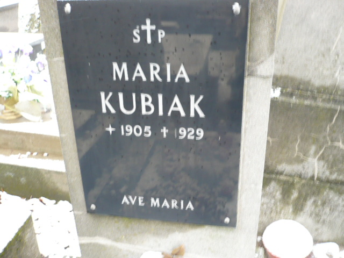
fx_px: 348
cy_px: 129
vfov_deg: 40.7
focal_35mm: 35
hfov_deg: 52.6
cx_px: 172
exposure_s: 1/13
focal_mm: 5.8
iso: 200
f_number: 2.8
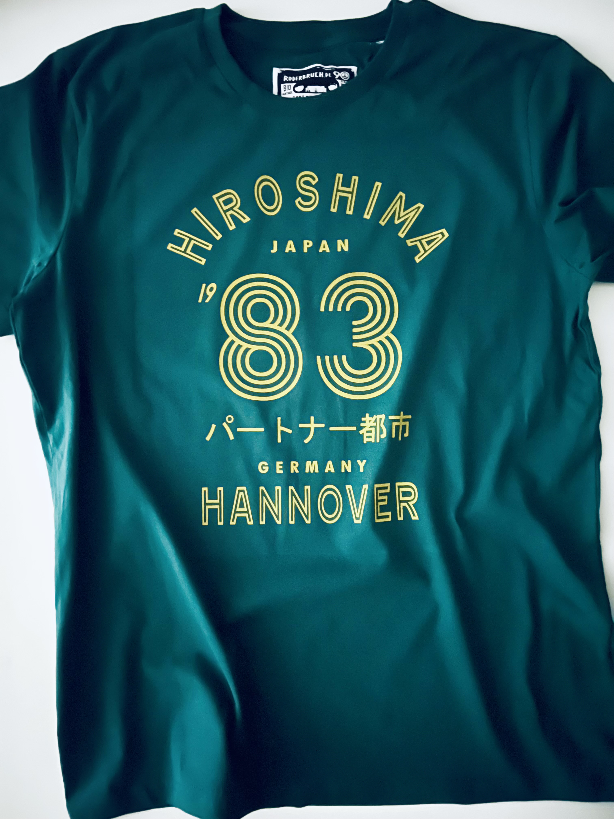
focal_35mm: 26
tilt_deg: -85.9
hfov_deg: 53.1
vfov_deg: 67.3
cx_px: 307
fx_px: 615
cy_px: 410
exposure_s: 1/5
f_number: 1.5
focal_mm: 5.7
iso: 6400
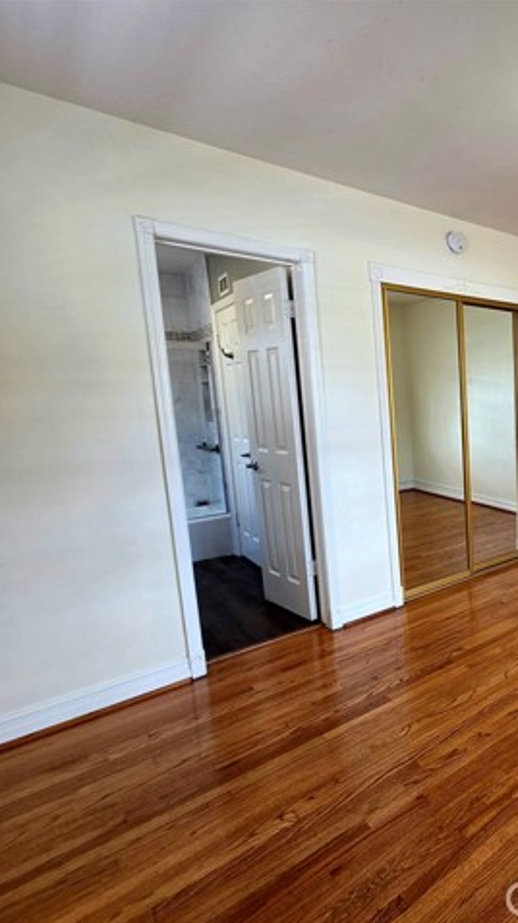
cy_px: 462
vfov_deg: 89.6
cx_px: 562
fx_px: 464
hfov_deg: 45.0
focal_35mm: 19
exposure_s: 1/120
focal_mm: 2.2
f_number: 1.9
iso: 100
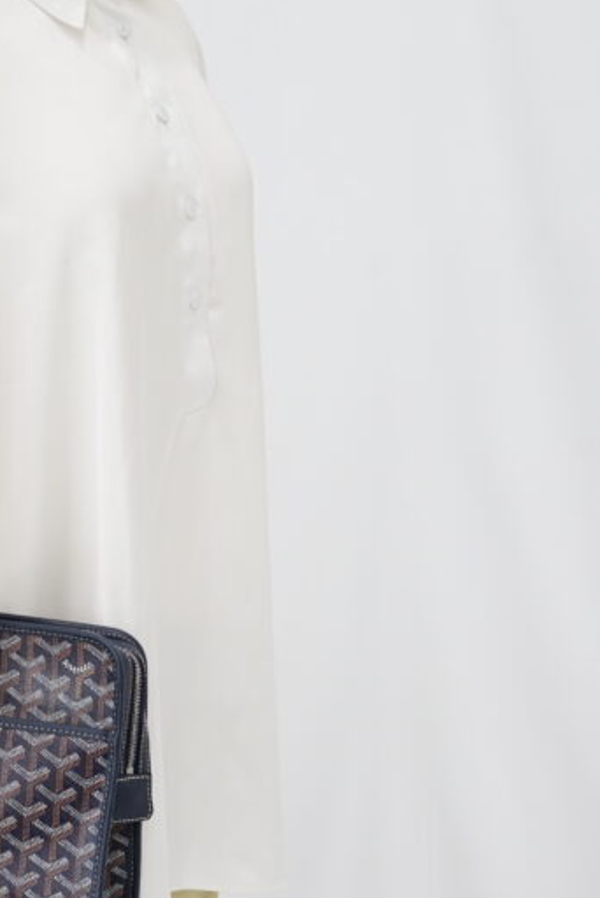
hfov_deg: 13.6
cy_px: 437
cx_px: 31
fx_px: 2496
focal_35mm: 100
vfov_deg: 20.4
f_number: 6.3
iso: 640
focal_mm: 50
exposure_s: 1/10
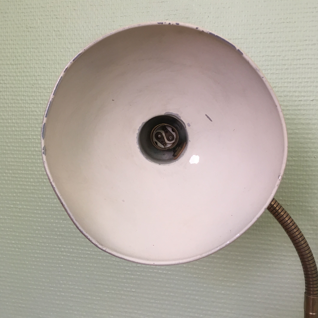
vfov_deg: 47.2
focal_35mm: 35
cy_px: 148
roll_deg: -2.3
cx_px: 159
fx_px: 364
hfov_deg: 47.2
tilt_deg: -2.2
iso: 80
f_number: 2.2
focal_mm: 4.15
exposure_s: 1/33
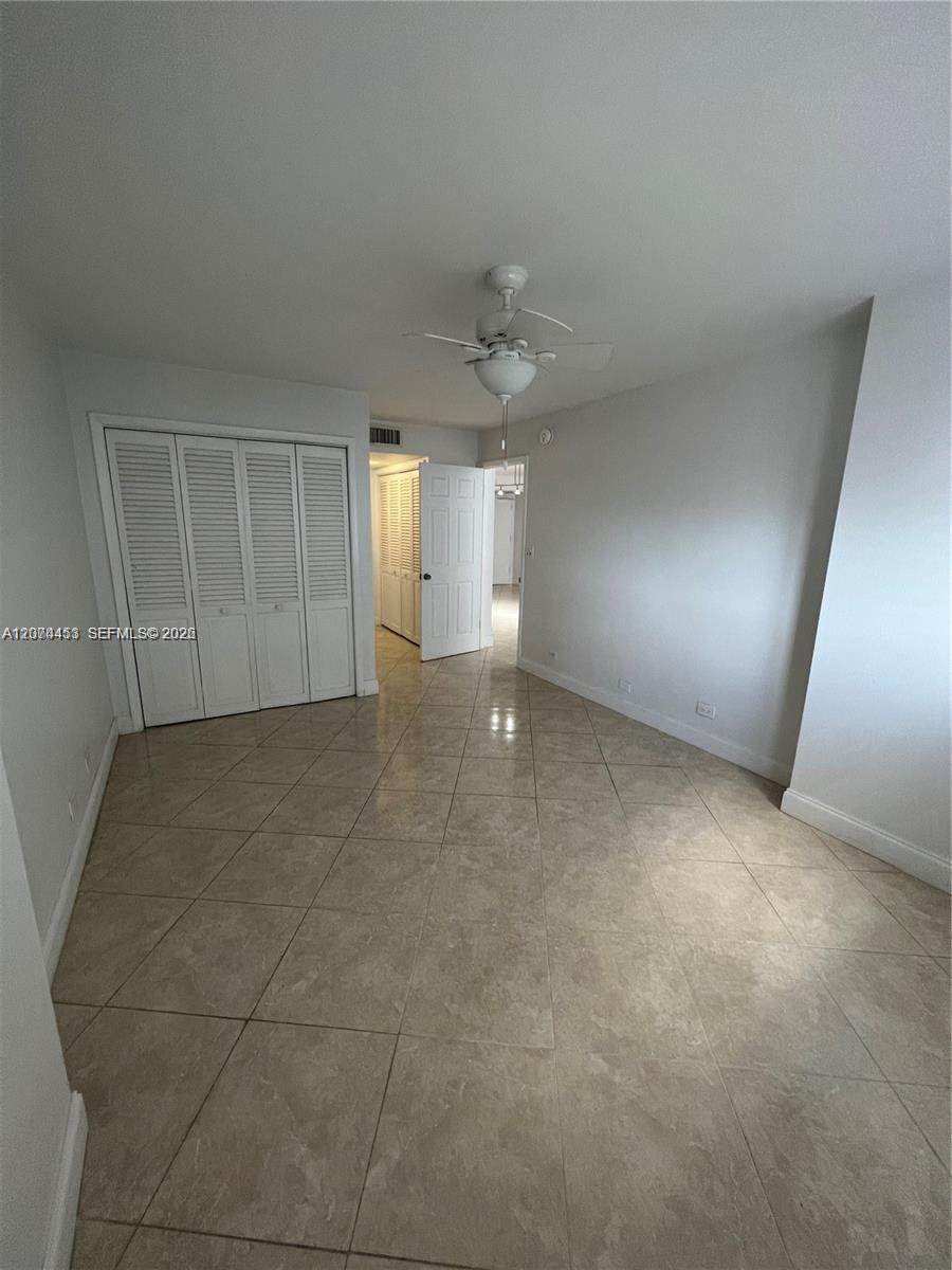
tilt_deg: -12.9
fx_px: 477
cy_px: 635
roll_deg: -0.7
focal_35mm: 13
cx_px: 476
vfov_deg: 106.2
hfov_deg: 89.9
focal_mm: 1.57
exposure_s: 1/60
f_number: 1.8
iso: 160
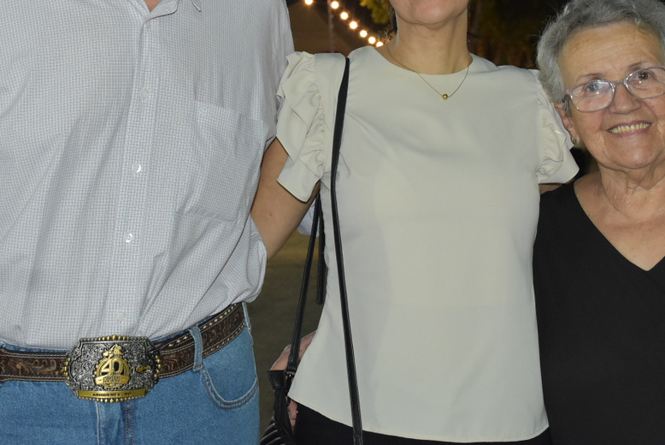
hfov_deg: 27.7
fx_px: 1348
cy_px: 51
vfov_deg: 18.4
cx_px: 339
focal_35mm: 73
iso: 1600
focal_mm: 27
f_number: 5.6
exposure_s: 1/60
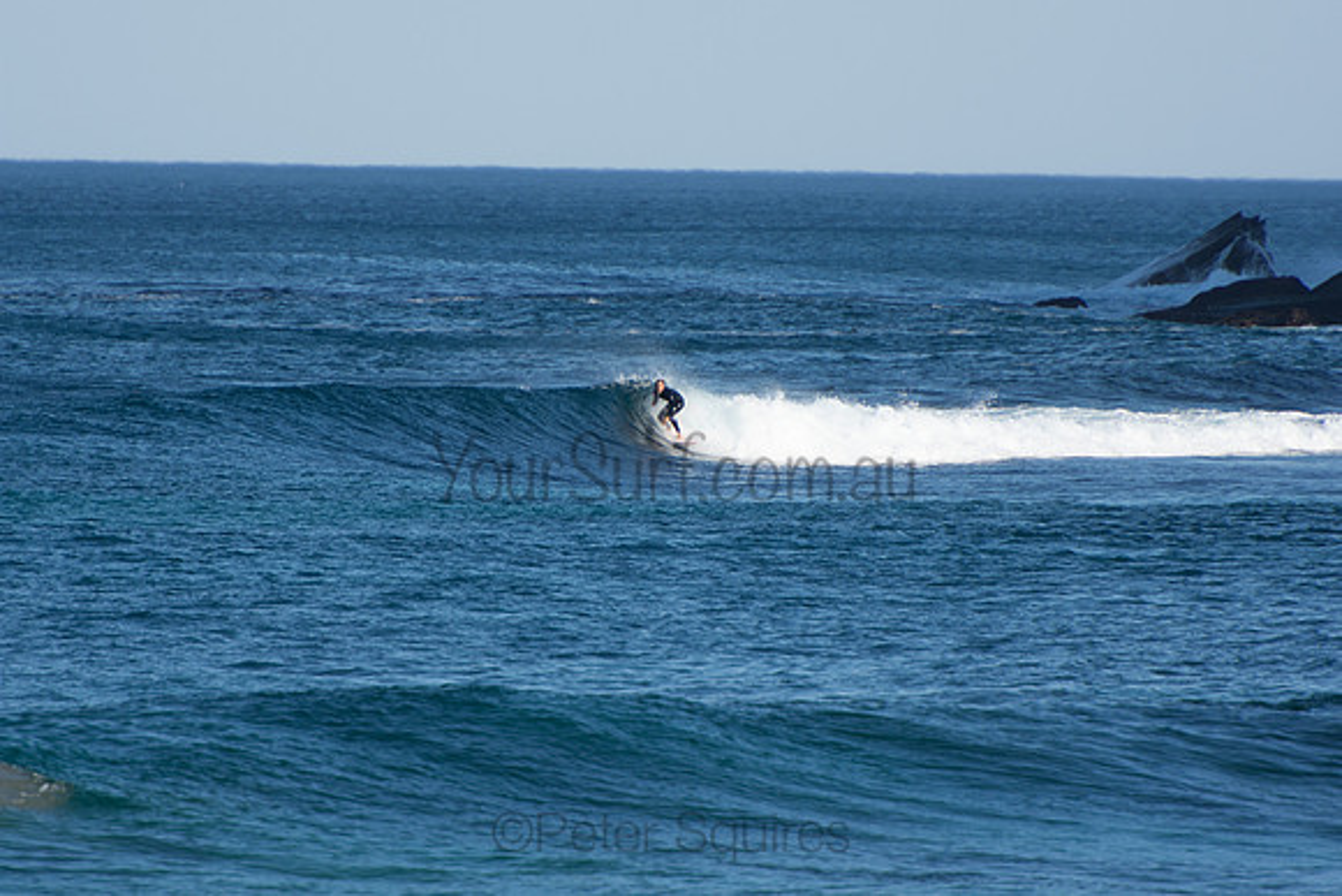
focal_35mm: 600
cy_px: 448
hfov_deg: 3.4
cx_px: 671
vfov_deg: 2.3
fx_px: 22371
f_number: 5.6
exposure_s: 1/1250
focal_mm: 400
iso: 280
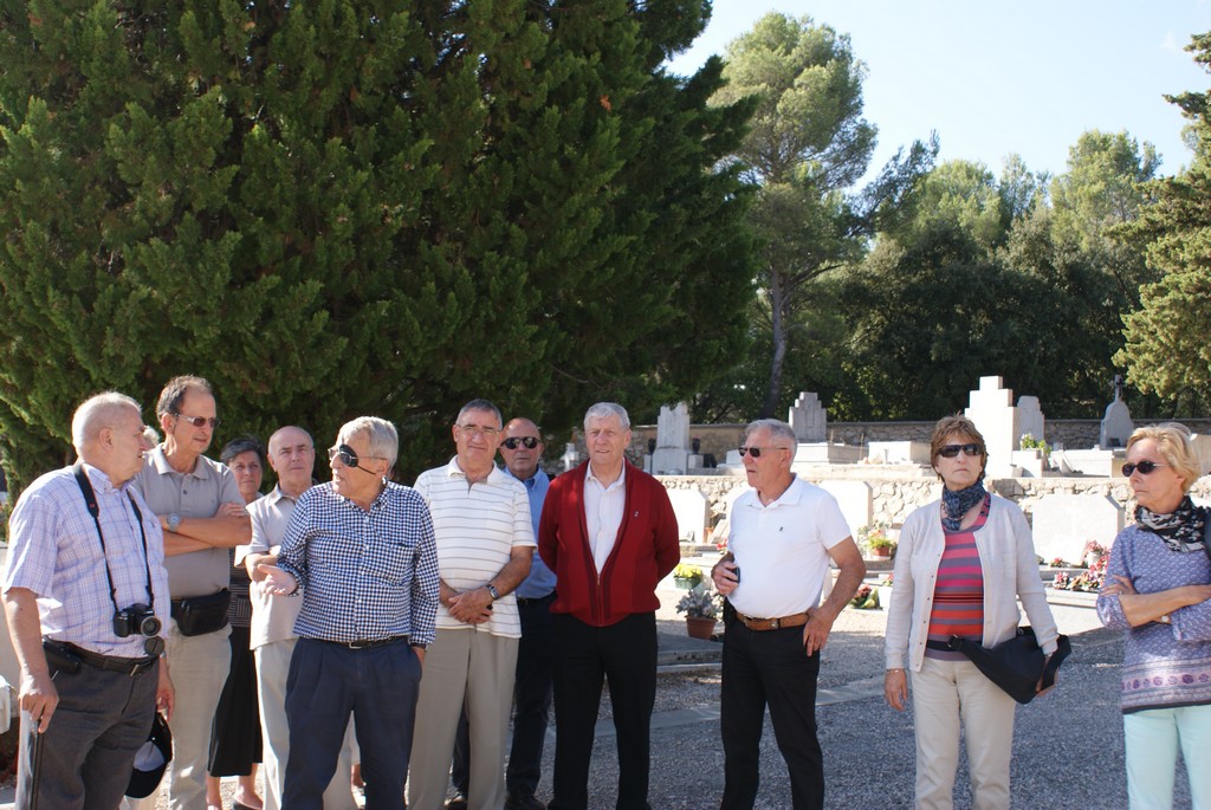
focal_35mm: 42
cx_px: 606
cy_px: 405
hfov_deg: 46.4
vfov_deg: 32.0
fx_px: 1414
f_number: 7.1
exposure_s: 1/80
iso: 100
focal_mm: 28
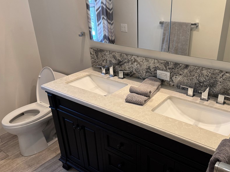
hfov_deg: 57.8
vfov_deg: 45.4
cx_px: 140
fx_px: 206
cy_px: 96
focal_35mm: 31
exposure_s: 1/120
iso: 200
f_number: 1.78
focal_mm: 6.76
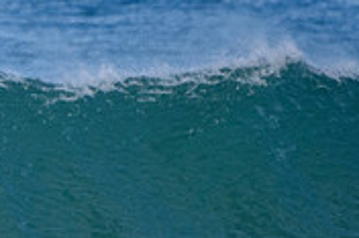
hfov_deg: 1.0
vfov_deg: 0.7
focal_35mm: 2031
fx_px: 20234
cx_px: -71
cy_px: 361
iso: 500
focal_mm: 410
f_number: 5.6
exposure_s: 1/2000
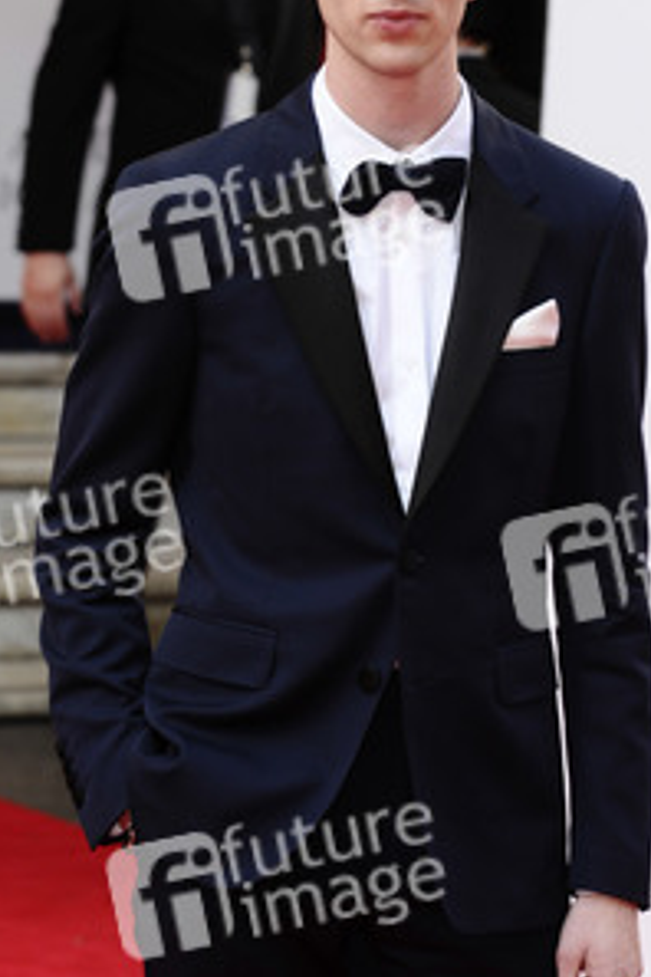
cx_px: 373
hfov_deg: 7.9
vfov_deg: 11.8
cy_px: 388
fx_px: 4719
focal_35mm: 174
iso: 320
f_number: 5
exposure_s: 1/250
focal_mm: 86
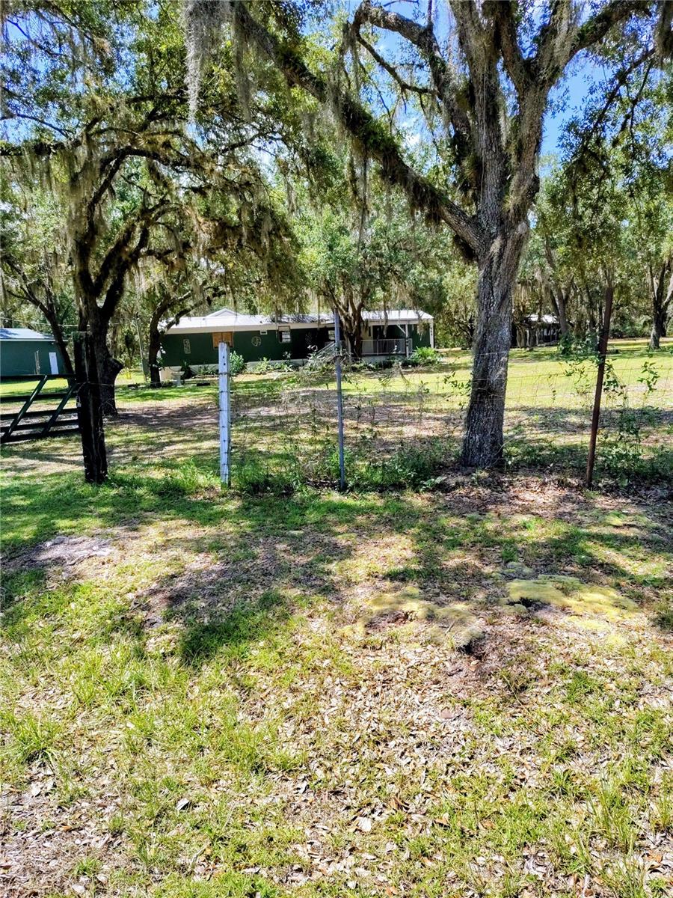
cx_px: 336
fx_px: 622
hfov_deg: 56.8
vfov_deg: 71.6
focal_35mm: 24
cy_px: 449
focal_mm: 5.56
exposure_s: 1/1184
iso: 100
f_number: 1.8
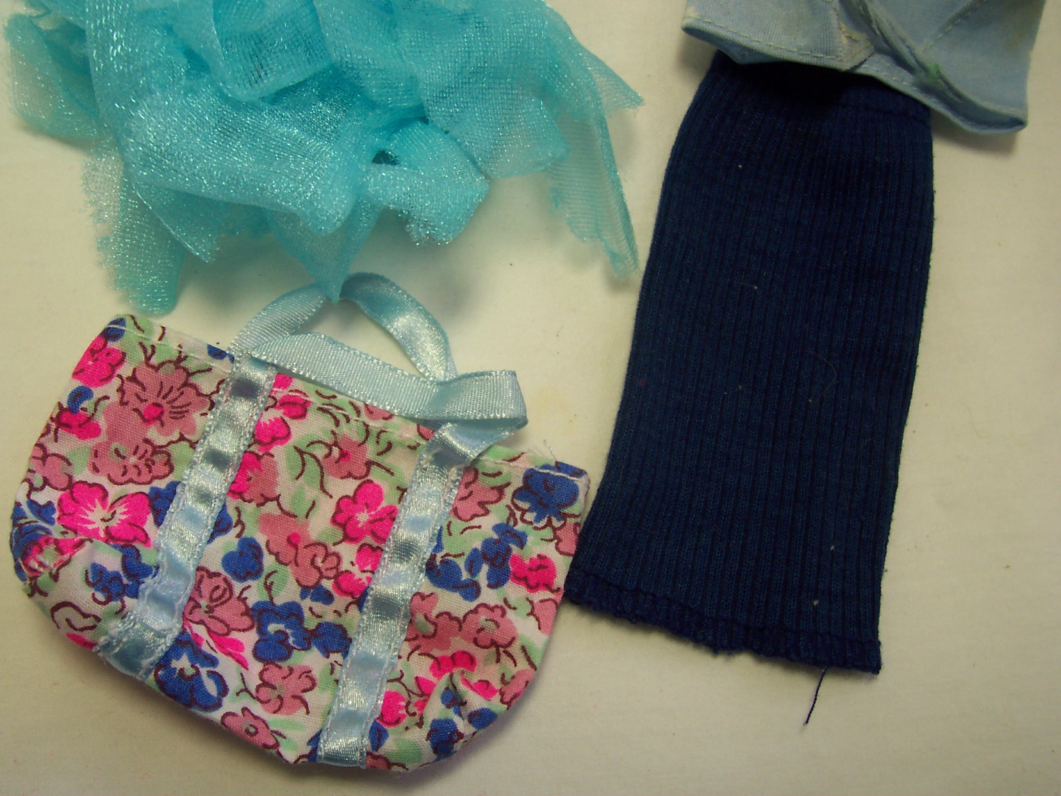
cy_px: 398
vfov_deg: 38.7
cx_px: 530
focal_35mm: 37
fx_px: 1134
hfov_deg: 50.1
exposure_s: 1/60
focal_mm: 5.6
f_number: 2.8
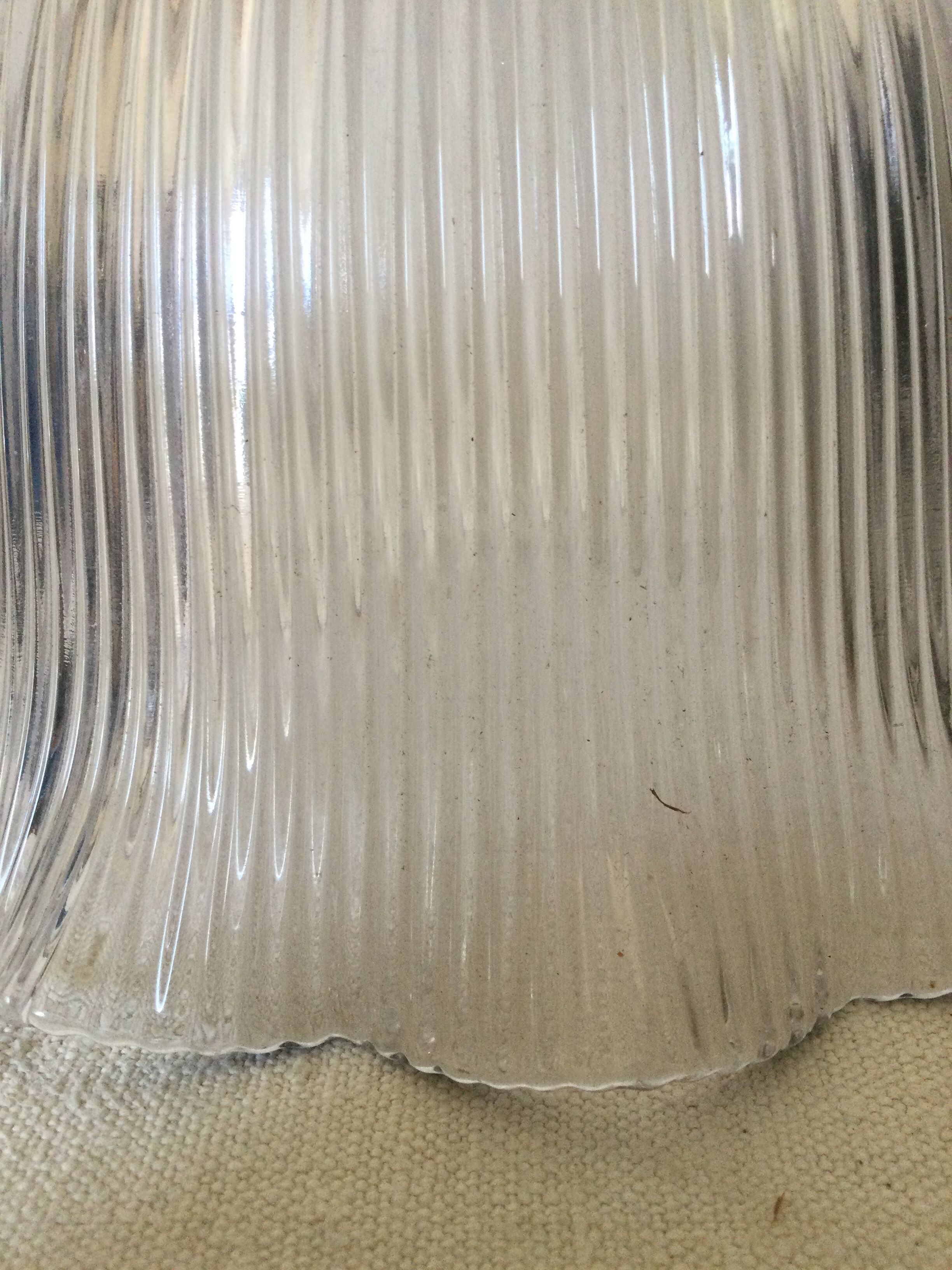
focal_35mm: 31
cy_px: 635
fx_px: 1137
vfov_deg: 58.4
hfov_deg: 45.4
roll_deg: +3.0
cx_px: 476
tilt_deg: -24.4
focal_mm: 3.3
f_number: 2.4
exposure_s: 1/33
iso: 50
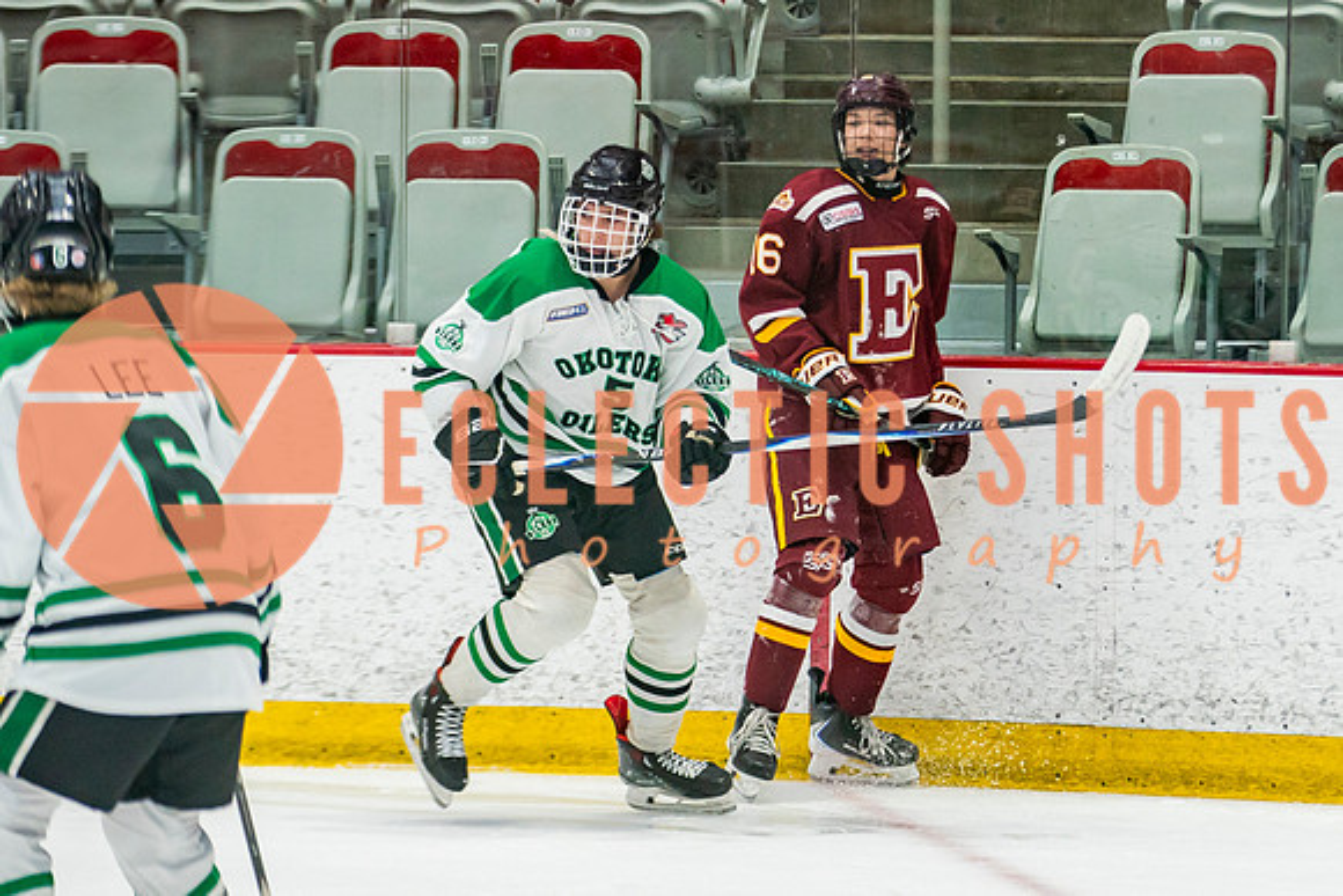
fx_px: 11554
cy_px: 502
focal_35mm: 310
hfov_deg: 6.6
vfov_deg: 4.4
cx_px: 941
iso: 1000
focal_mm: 145
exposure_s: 1/640
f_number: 2.8
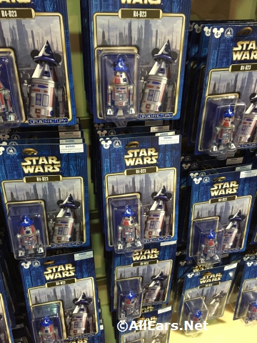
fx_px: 287
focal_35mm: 29
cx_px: 128
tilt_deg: -27.9
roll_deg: +0.0
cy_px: 172
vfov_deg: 61.7
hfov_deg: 48.2
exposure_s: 1/24
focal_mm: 4.15
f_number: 2.2
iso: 250
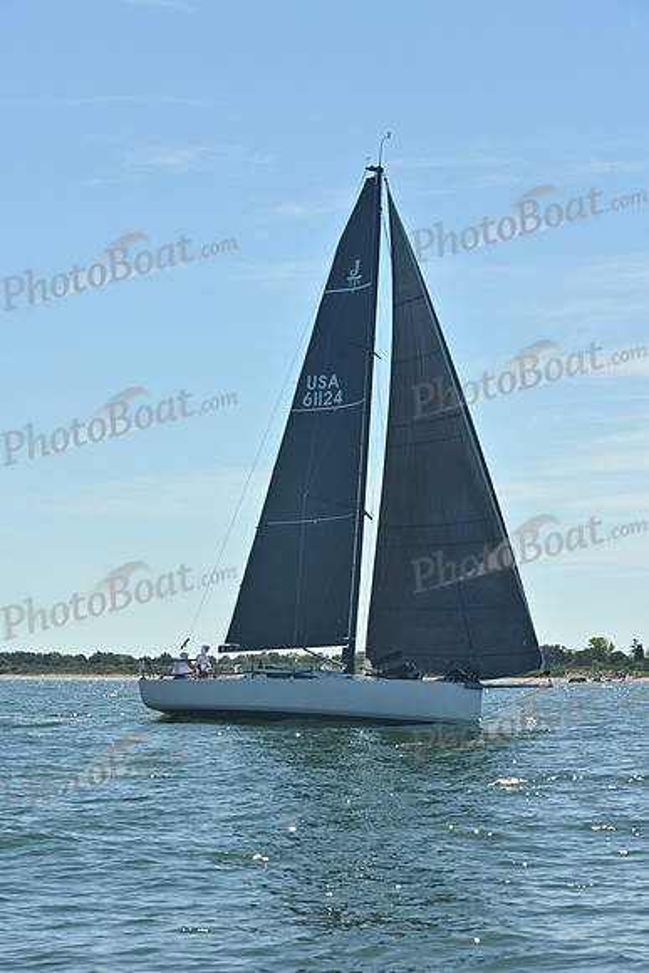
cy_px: 486
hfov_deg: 14.9
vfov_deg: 22.1
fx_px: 2486
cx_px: 324
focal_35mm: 92
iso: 250
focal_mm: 92
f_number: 7.1
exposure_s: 1/1600
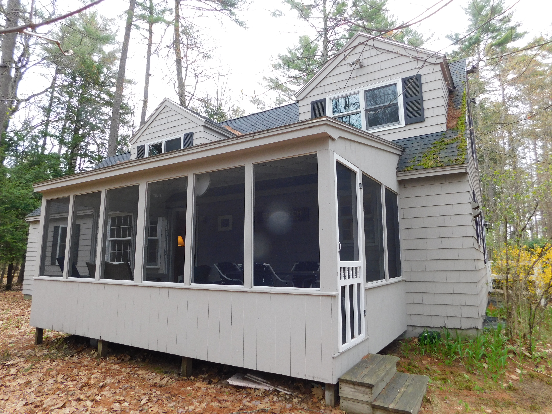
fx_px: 367
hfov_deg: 73.9
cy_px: 207
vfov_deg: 58.9
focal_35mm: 23
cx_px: 276
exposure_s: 1/100
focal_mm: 4
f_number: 3
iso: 125
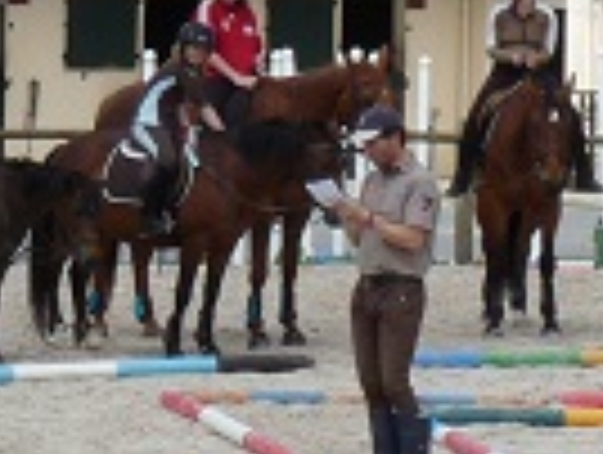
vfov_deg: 4.9
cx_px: -387
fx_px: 5200
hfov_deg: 6.5
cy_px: -346
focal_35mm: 298
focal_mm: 9
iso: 100
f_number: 5.6
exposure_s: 1/400
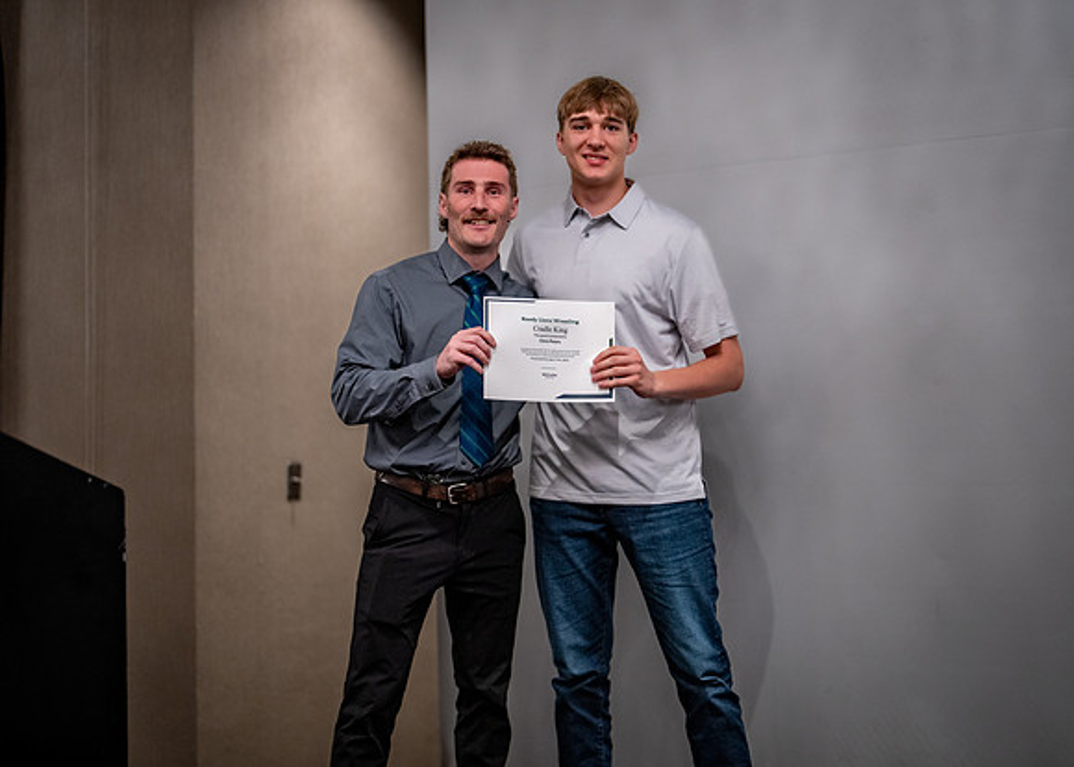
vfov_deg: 26.9
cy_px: 384
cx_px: 537
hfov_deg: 37.1
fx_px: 1601
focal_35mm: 52
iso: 1250
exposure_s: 1/320
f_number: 1.2
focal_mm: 50
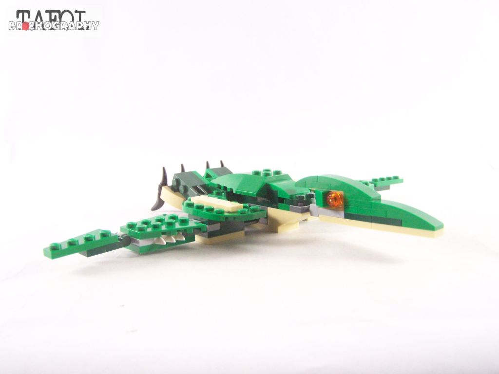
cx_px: 250
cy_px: 187
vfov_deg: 37.7
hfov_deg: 49.0
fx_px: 548
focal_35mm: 38
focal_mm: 6.3
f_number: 3.2
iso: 400
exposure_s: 1/60
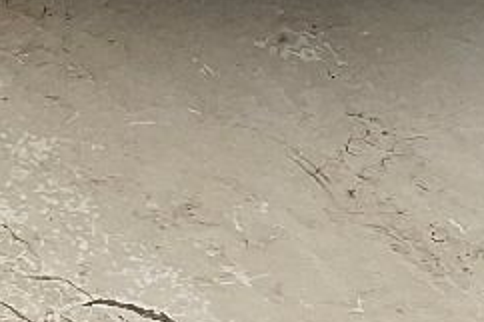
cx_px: -580
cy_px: -1040
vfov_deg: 5.9
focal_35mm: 190
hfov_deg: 9.8
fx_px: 2553
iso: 50
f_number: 1.8
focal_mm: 5.54
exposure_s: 1/100
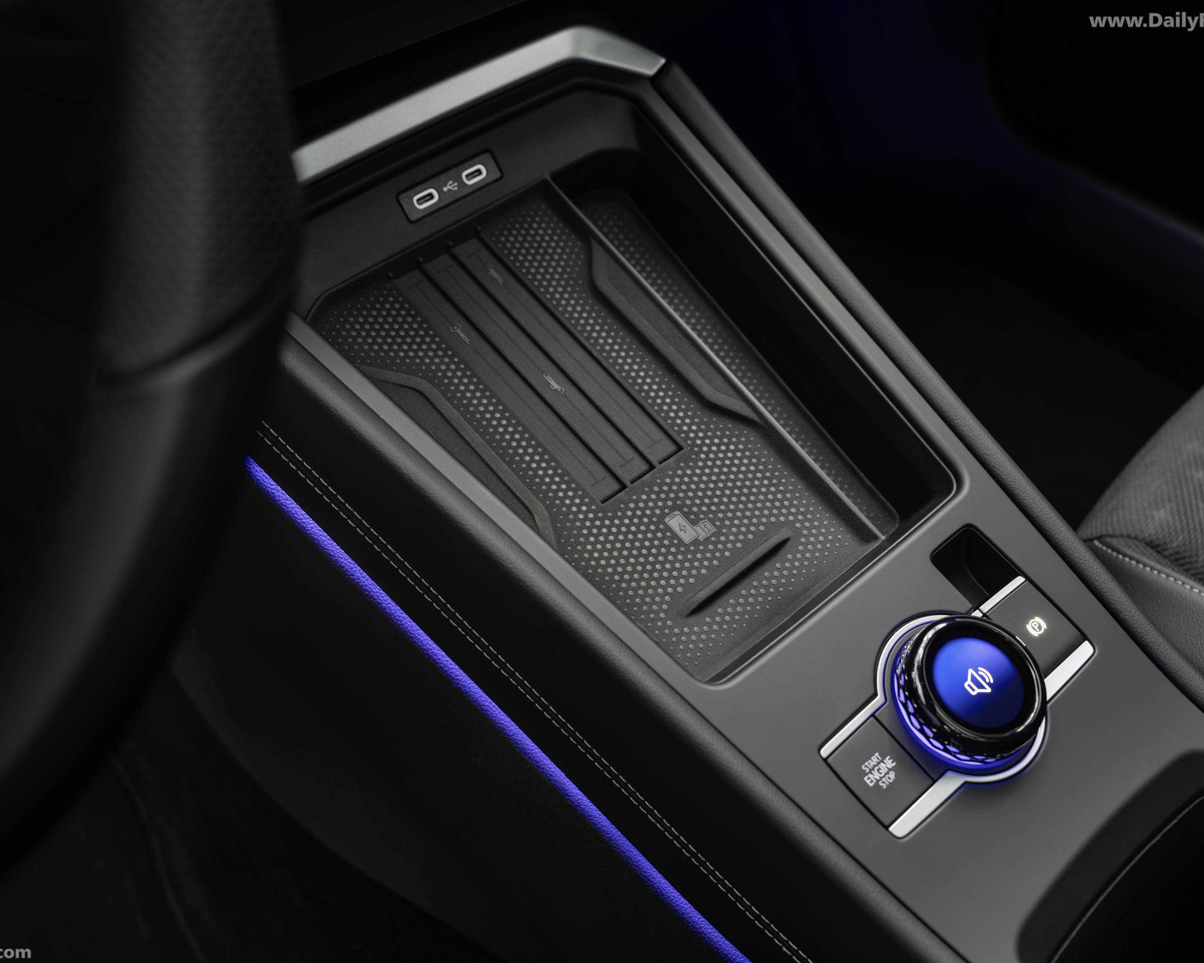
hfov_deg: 43.8
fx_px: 1497
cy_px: 483
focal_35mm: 42
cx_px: 576
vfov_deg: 35.7
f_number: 4.5
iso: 100
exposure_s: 1
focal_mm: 37
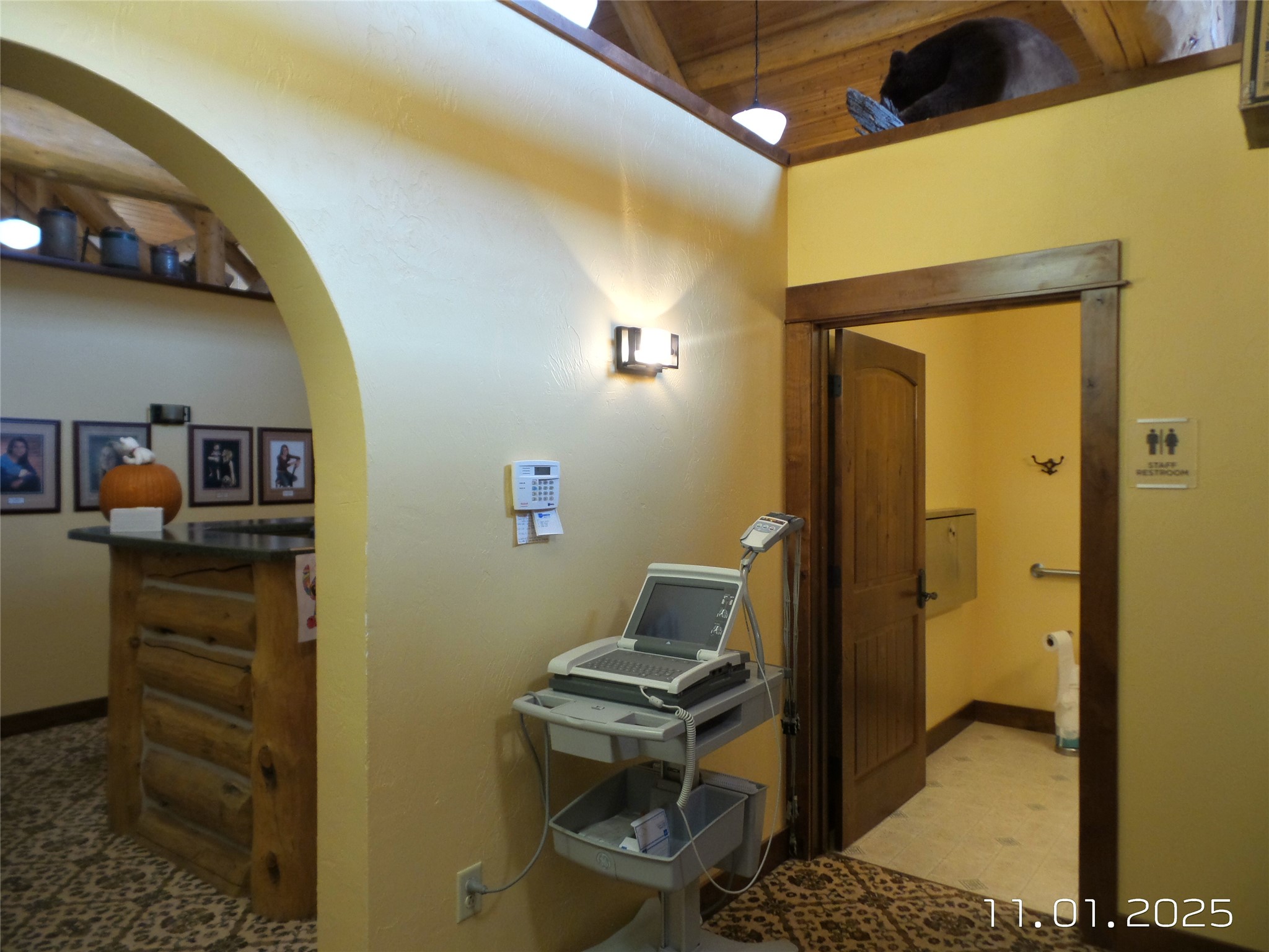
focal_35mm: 23
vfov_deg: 58.9
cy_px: 476
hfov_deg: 73.9
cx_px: 634
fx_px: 843
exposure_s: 1
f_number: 2.8
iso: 320
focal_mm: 4.1
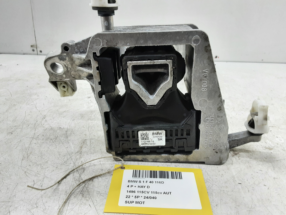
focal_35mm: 27
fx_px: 223
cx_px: 143
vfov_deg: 51.4
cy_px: 108
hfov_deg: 65.3
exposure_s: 1/50
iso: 160
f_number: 1.9
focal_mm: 2.91
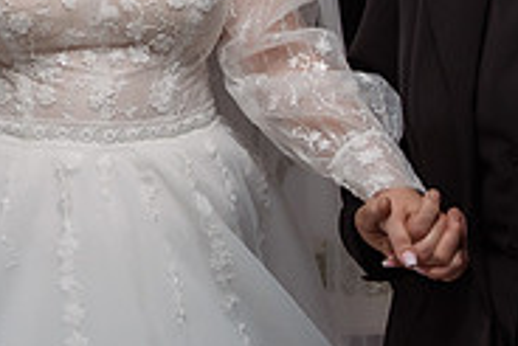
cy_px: -47
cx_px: 53
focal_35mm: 86
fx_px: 1238
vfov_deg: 15.4
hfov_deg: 23.0
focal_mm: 24
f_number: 2.8
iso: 1600
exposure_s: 1/200
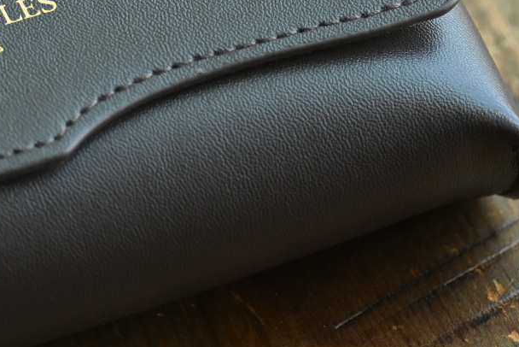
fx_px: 7779
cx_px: -44
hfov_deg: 3.8
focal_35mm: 539
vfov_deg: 2.5
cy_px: -89
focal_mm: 135
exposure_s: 1/250
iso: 900
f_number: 5.3
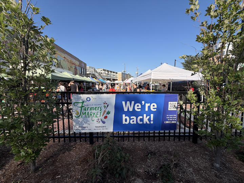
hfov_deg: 102.1
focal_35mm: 14
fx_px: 99
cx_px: 122
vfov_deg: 85.7
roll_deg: +0.3
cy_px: 92
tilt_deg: -4.6
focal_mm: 2.22
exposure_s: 1/770
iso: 32
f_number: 2.2
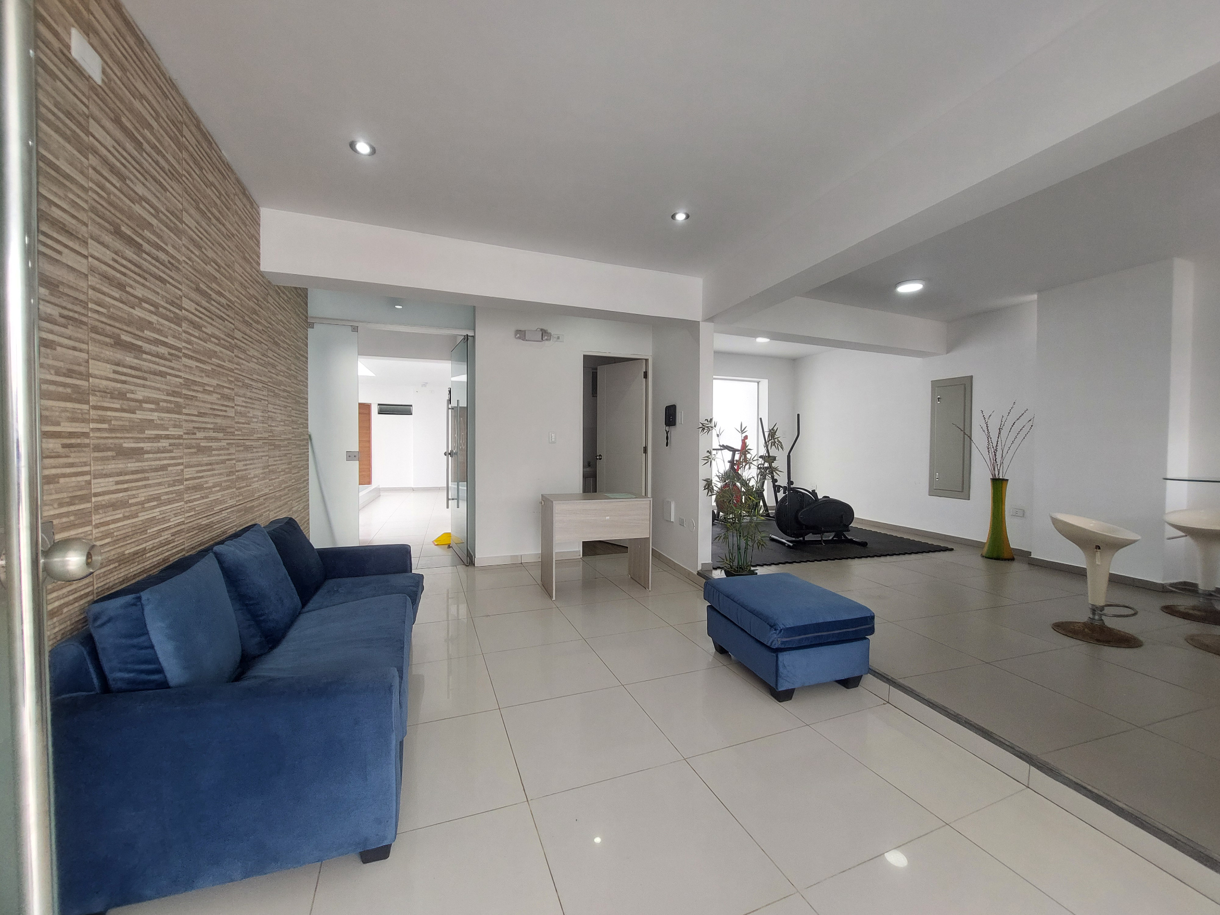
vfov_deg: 89.9
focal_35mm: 13
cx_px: 610
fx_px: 458
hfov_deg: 106.2
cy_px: 458
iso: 50
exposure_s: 1/120
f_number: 2.2
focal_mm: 1.74
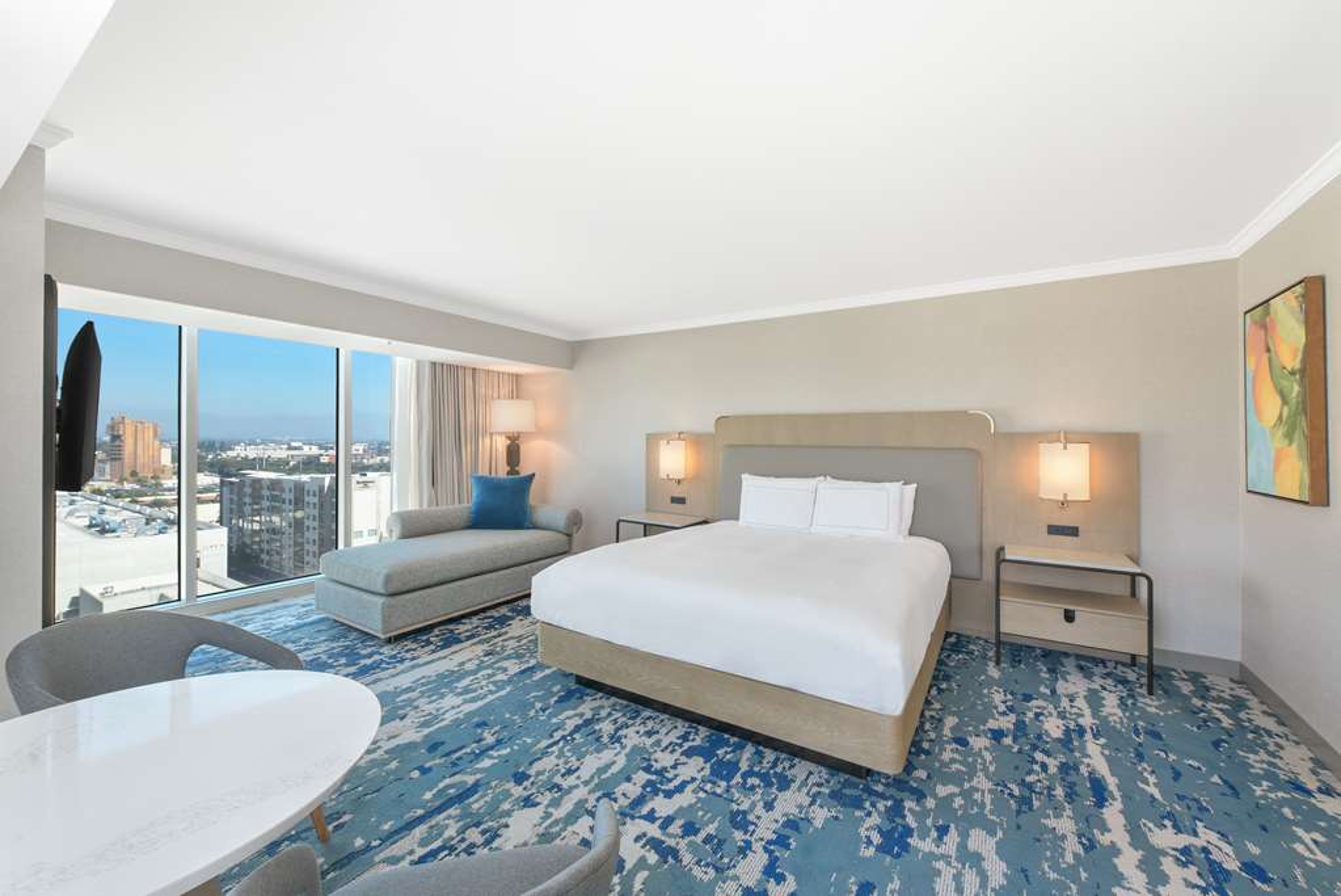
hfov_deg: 104.2
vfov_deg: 81.3
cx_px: 670
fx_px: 522
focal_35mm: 14
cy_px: 448
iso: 400
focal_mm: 14
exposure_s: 1/40
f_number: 9
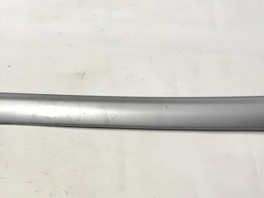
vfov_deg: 25.8
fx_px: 427
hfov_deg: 33.8
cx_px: 76
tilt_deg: -52.9
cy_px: 55
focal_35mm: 56
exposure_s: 1/50
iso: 32
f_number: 1.8
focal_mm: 3.99
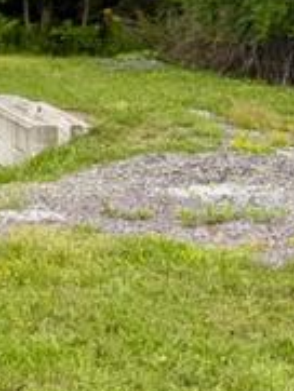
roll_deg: +0.1
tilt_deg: +2.1
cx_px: -430
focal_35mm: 143
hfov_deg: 9.2
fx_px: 1617
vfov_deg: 13.4
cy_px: -69
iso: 100
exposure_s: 1/2703
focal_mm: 6.76
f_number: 1.78
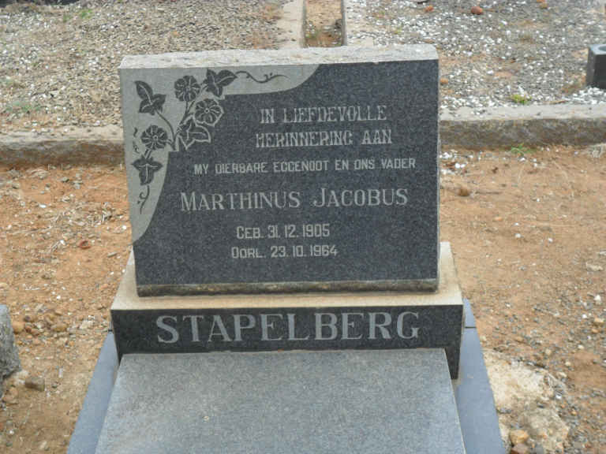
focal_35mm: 52
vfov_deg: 28.0
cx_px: 303
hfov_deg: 36.8
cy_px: 227
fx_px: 910
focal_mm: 9.3
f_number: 5
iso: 100
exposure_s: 1/125
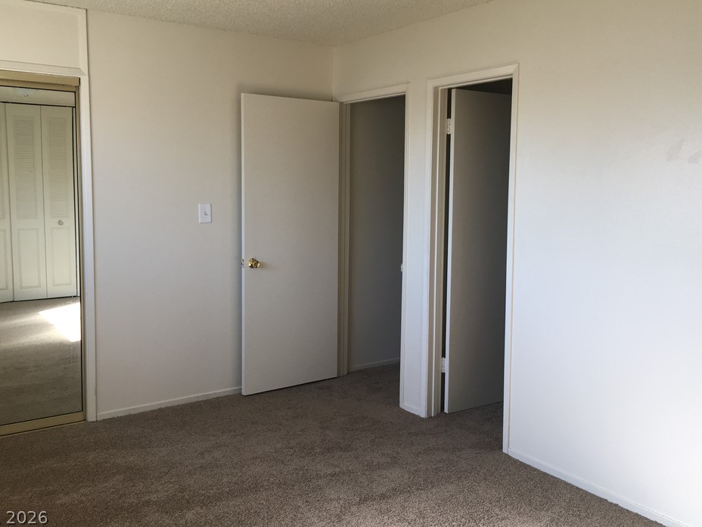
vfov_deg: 44.1
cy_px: 239
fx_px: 649
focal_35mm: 32
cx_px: 353
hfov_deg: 56.8
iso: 40
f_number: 2.2
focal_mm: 4.15
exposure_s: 1/120
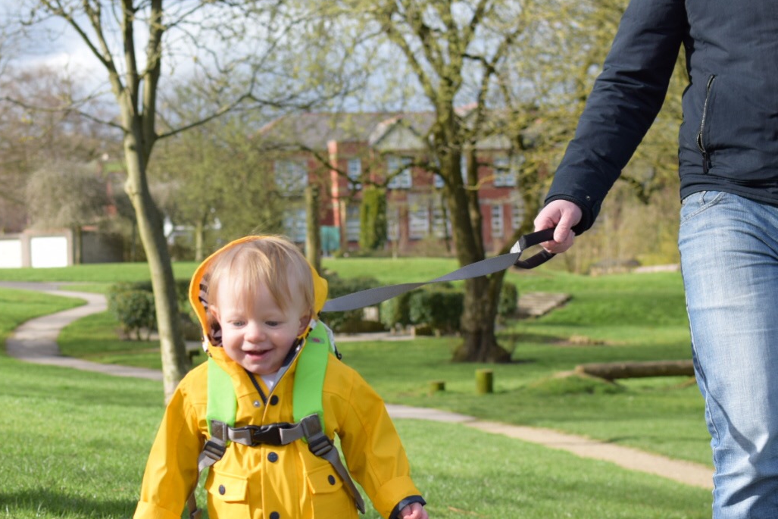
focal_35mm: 83
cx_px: 192
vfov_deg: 16.4
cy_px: 387
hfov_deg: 24.3
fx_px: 1789
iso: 320
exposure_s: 1/1250
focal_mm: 35
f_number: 4
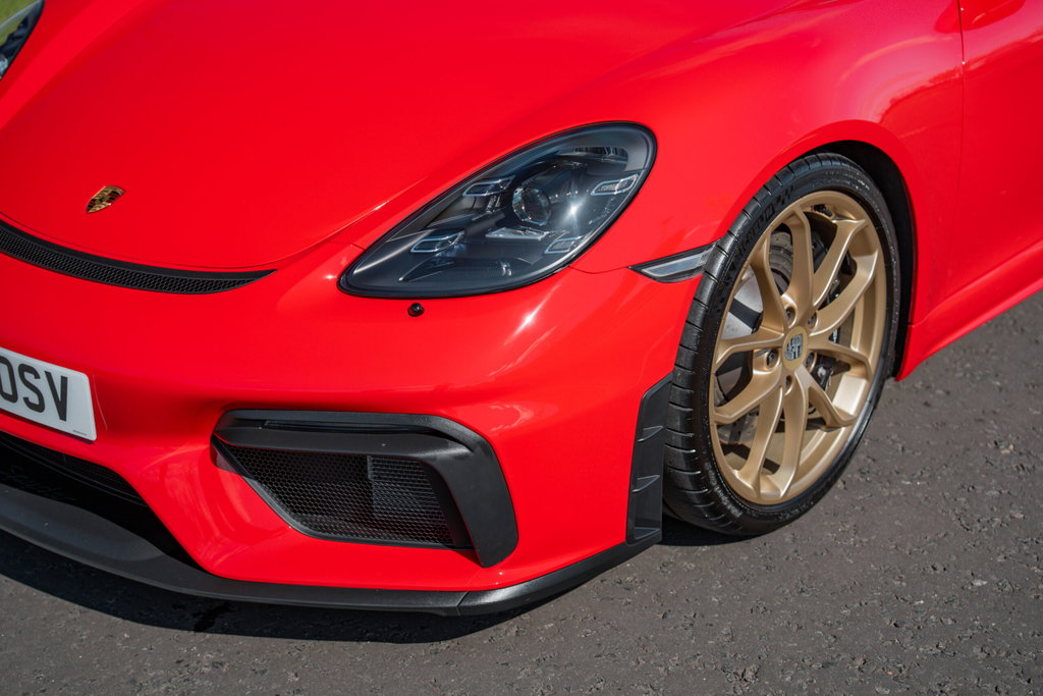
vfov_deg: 22.6
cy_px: 348
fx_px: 1738
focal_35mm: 60
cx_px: 522
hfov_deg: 33.4
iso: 100
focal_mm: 60
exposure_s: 1/1250
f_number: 2.8
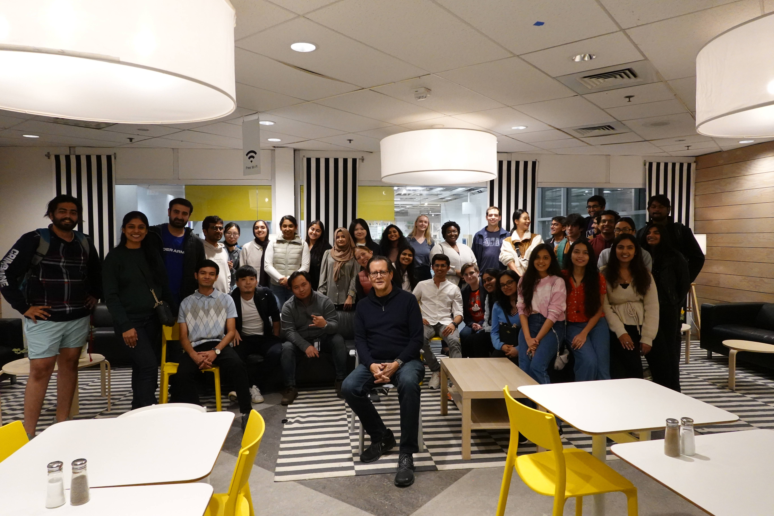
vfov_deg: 53.1
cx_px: 387
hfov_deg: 73.7
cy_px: 258
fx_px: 516
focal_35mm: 24
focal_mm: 9
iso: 2000
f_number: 2.8
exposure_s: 1/250
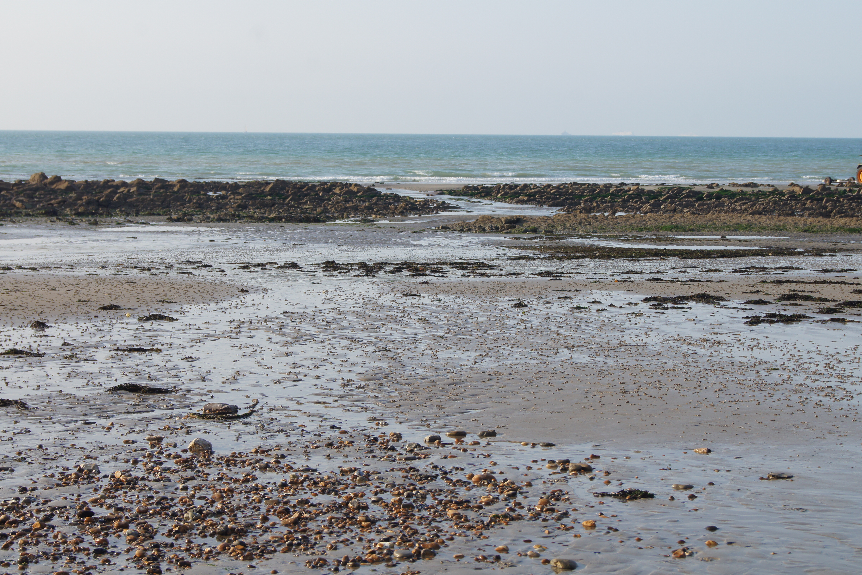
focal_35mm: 84
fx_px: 1999
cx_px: 431
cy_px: 289
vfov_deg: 16.4
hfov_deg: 24.3
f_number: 9
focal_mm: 55
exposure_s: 1/125
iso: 100
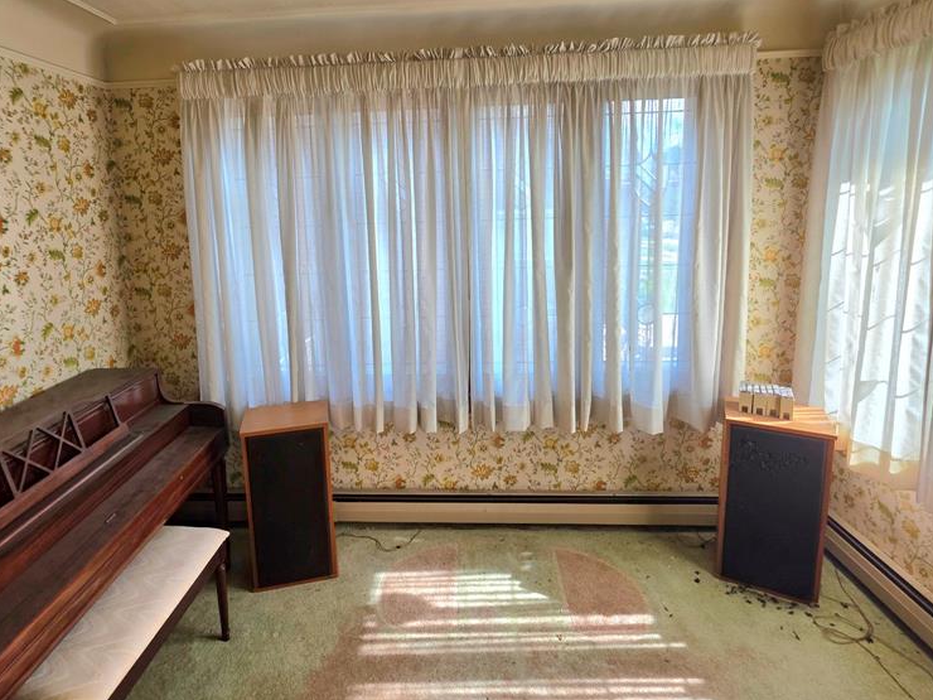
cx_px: 416
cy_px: 280
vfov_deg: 70.9
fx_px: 485
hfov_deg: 87.4
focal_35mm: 18
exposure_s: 1/120
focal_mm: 2.2
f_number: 1.9
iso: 25
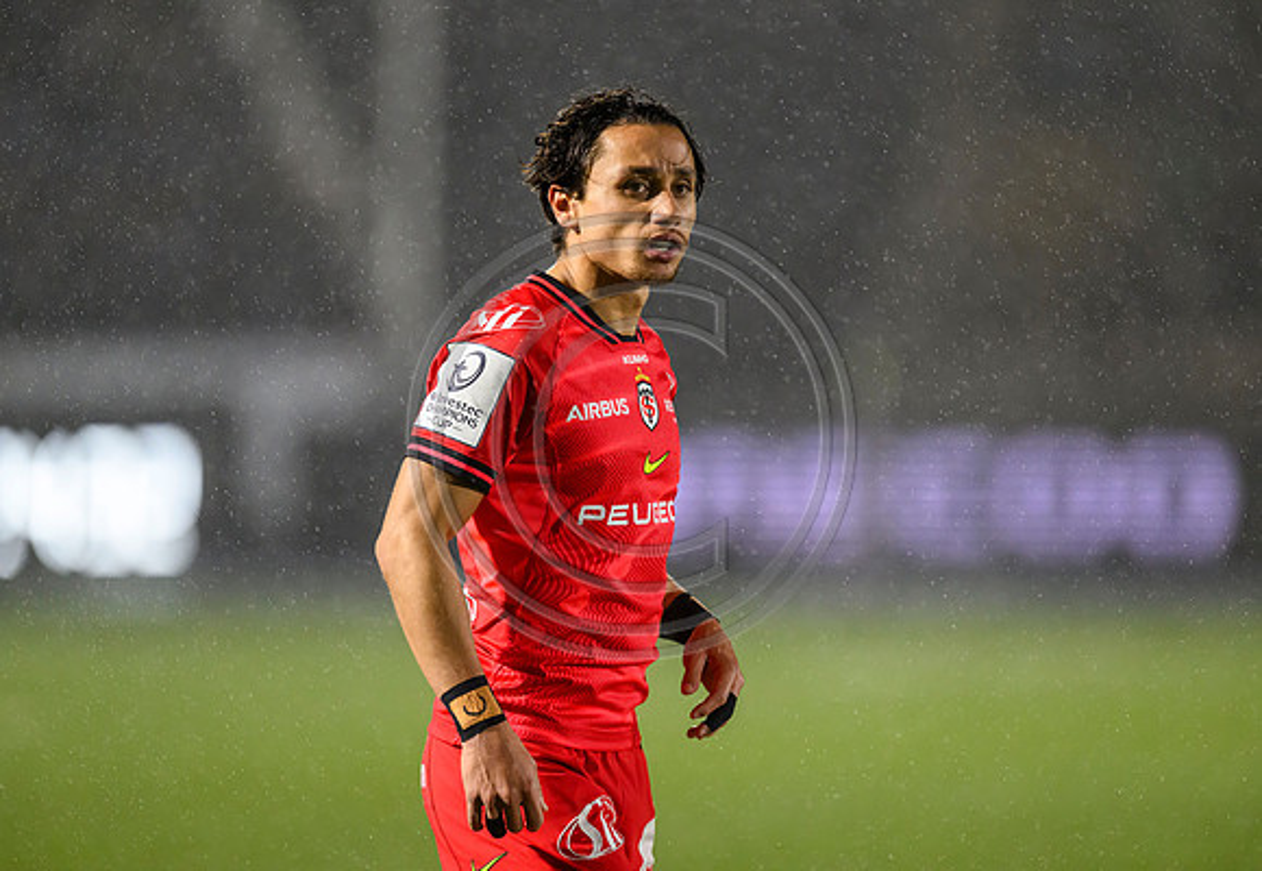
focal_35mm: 415
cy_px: 429
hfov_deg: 4.9
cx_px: 601
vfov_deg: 3.4
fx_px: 14703
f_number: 3.2
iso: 5000
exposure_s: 1/1600
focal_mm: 400
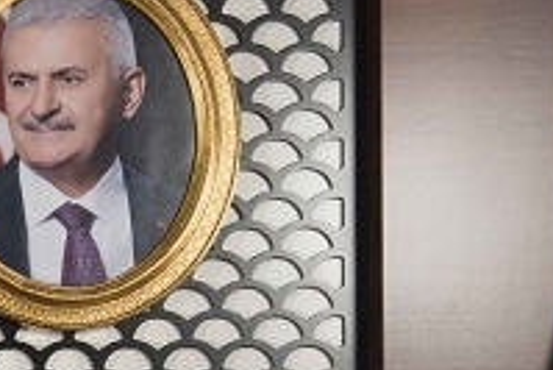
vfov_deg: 7.7
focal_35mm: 176
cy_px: 513
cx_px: -308
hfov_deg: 11.2
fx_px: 2705
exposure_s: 1/125
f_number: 8
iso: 100
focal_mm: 50
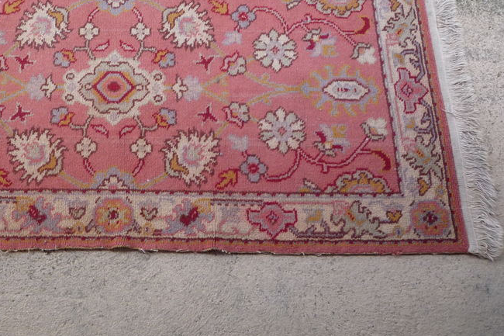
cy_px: 146
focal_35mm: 48
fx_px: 672
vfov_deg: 28.0
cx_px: 123
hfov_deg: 39.9
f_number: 3.3
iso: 160
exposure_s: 1/30
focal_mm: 5.2
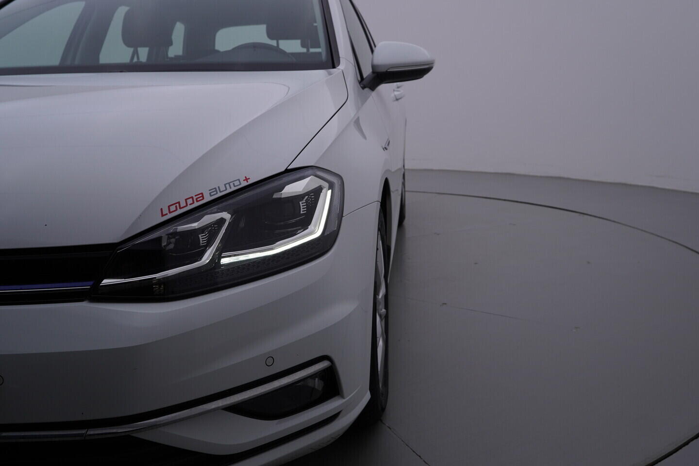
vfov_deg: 36.9
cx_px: 350
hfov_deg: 53.1
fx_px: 699
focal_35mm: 36
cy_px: 233
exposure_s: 1/160
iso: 125
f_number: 5.6
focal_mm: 24
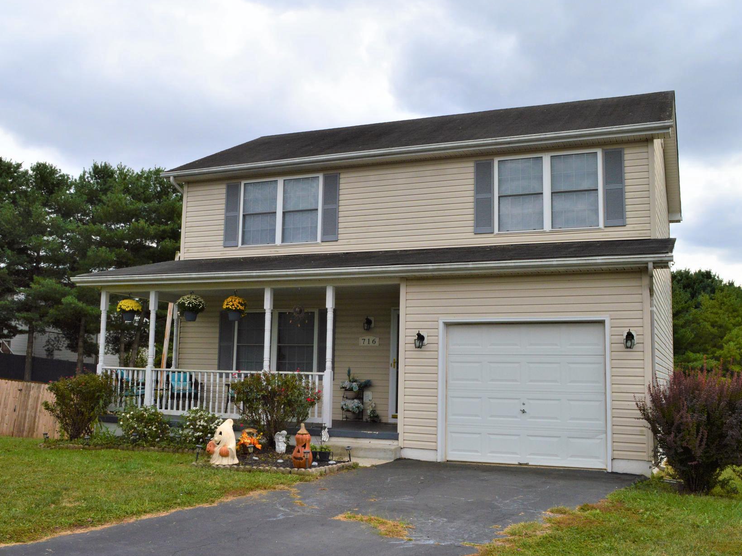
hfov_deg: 51.4
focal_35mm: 36
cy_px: 275
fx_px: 772
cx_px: 369
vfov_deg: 39.7
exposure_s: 1/500
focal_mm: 20
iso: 400
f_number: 11
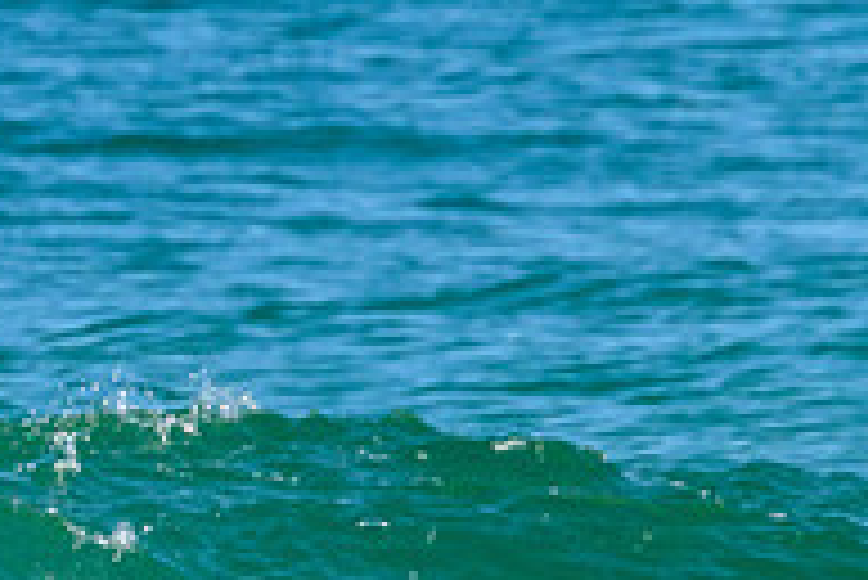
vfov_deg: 0.4
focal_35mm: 3311
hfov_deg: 0.6
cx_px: -241
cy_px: 466
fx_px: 79889
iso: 1250
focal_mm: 800
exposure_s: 1/2000
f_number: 11
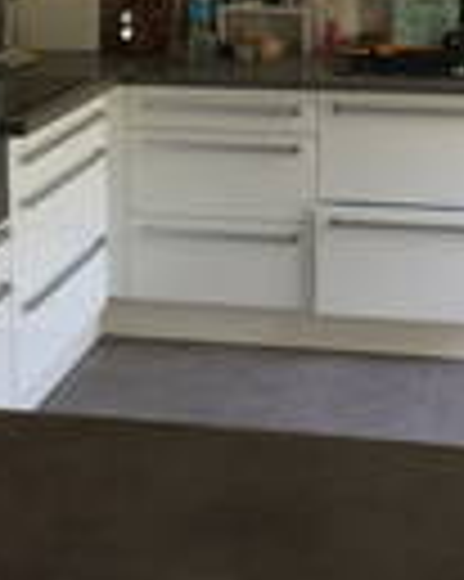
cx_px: 279
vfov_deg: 23.6
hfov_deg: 19.4
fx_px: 1358
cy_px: 76
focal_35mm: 79
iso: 160
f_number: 2.2
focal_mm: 4.15
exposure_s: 1/33
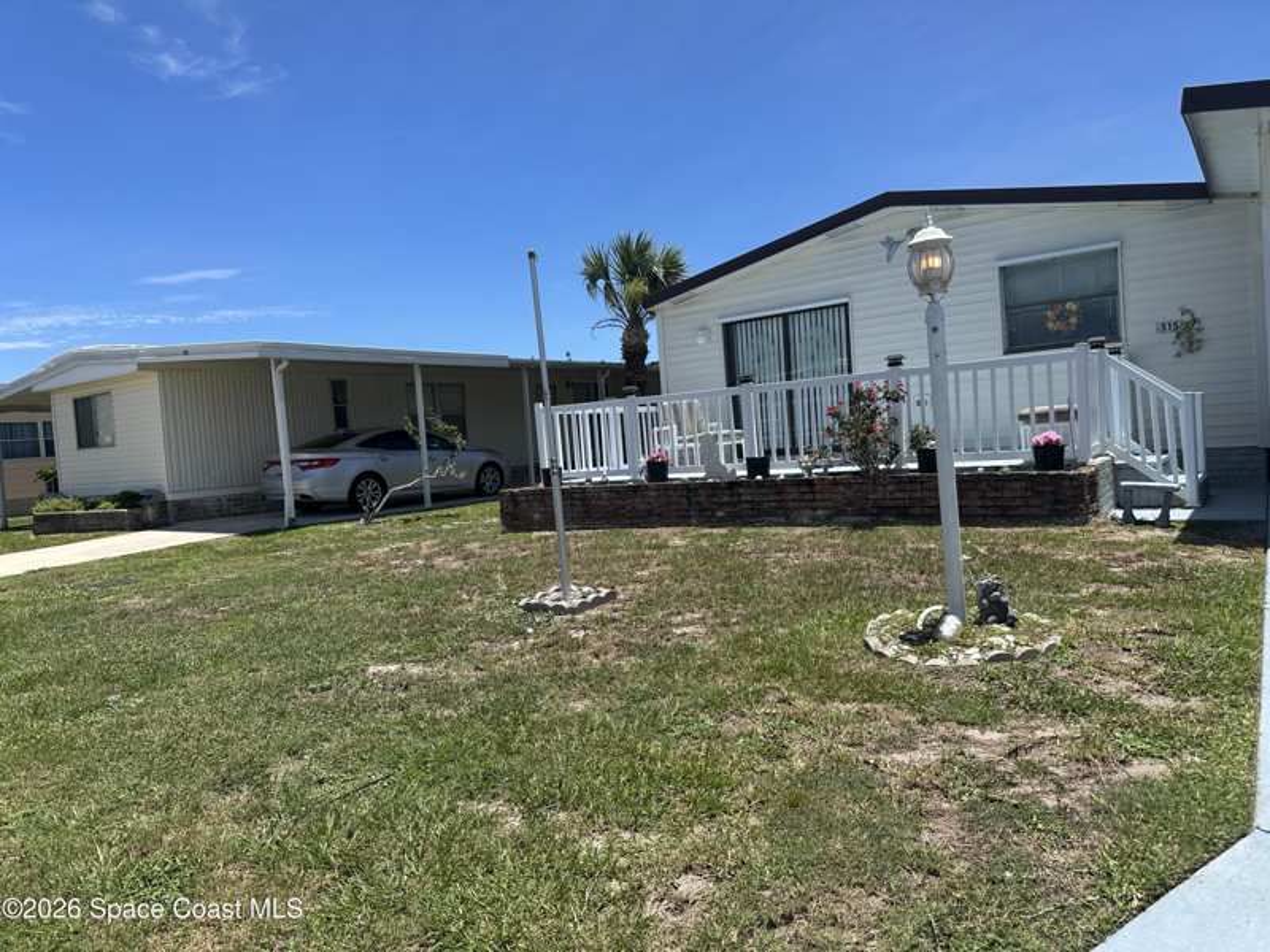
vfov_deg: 56.8
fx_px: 881
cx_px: 635
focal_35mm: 24
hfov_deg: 71.6
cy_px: 476
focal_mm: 6.86
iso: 80
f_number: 1.78
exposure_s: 1/4348
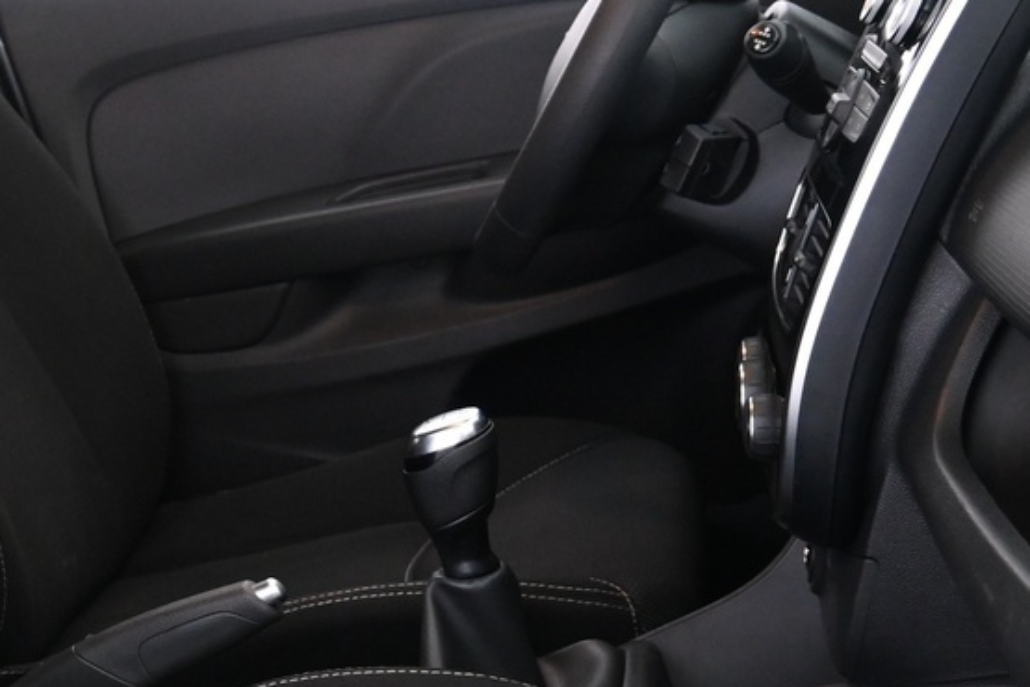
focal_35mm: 70
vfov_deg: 19.4
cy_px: 449
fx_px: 2003
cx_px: 6
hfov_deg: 27.3
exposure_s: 1/25
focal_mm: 16
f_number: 3.5
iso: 1600
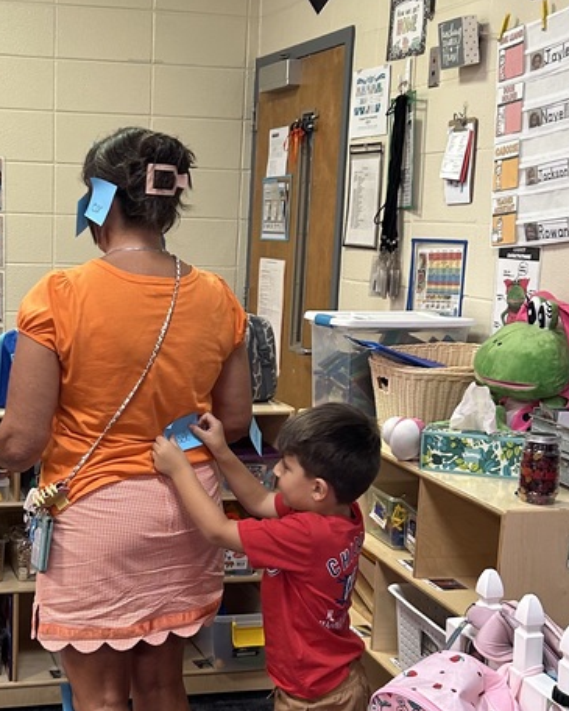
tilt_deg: -10.2
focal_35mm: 57
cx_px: 153
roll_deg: +0.4
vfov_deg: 32.7
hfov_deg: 26.4
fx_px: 1199
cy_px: 477
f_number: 1.5
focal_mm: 5.7
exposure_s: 1/60
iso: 125
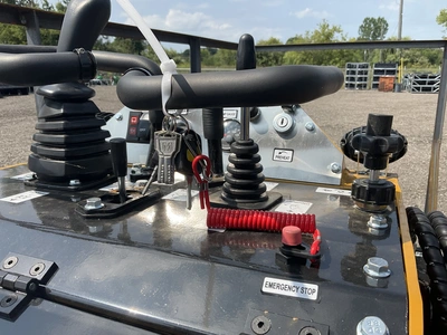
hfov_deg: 61.7
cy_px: 168
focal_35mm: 29
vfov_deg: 48.2
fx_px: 374
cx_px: 224
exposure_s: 1/1451
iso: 25
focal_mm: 3
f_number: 1.8
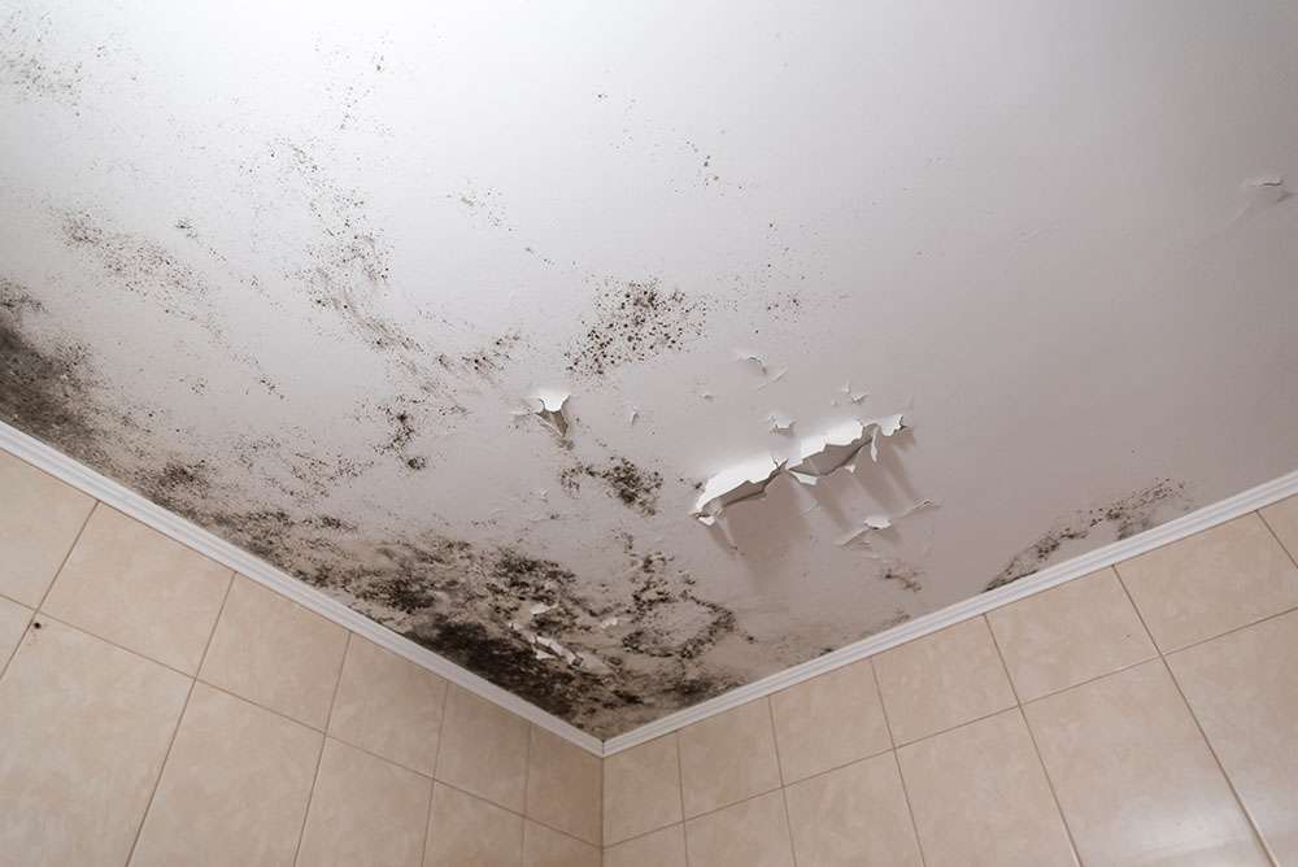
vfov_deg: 53.2
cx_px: 649
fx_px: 866
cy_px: 434
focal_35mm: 24
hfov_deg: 73.7
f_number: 3.5
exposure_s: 1/60
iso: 1100
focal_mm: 24
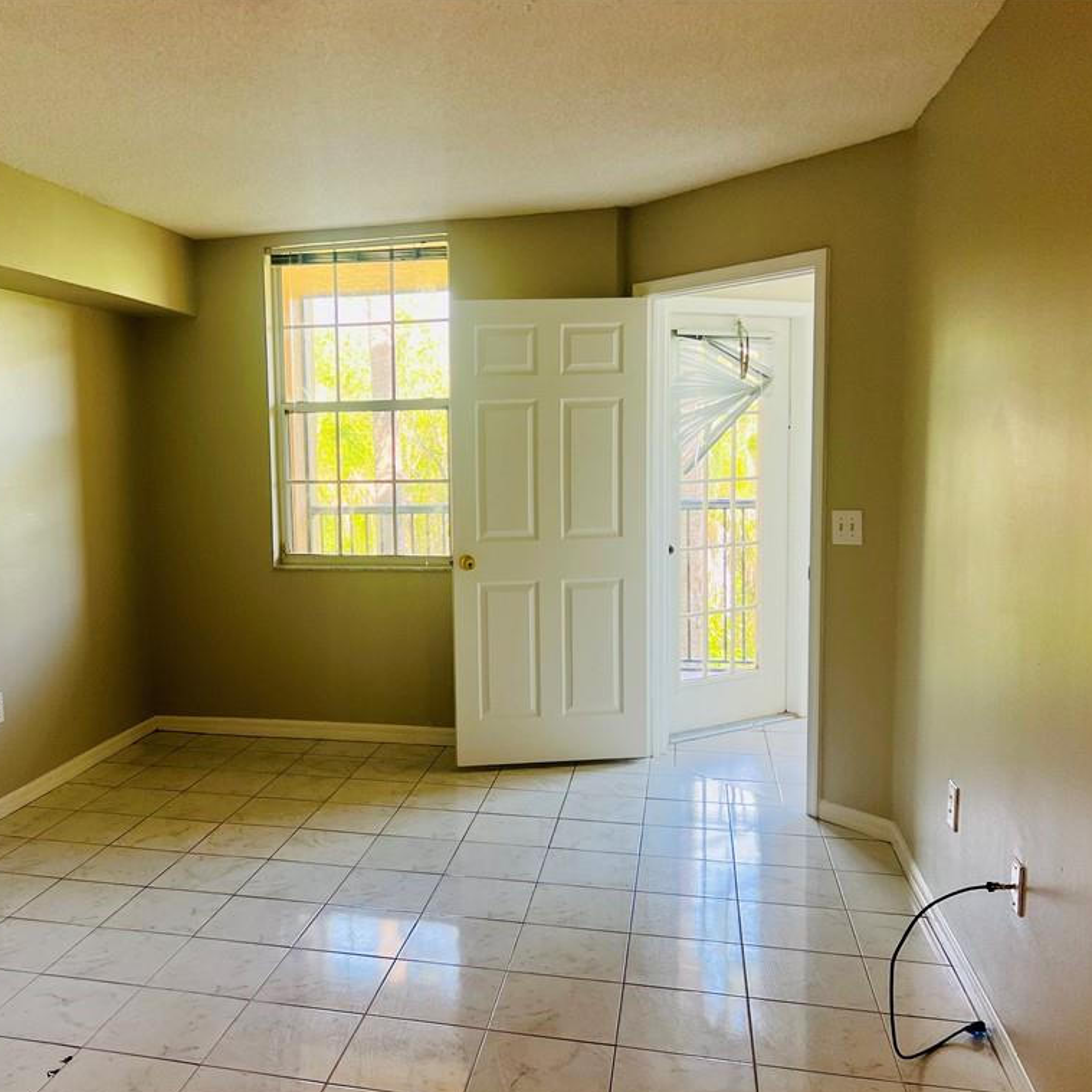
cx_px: 373
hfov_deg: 51.6
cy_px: 548
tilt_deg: -4.9
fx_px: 1106
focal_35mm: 31
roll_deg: +1.9
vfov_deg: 52.5
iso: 80
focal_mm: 5.7
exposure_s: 1/60
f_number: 1.5
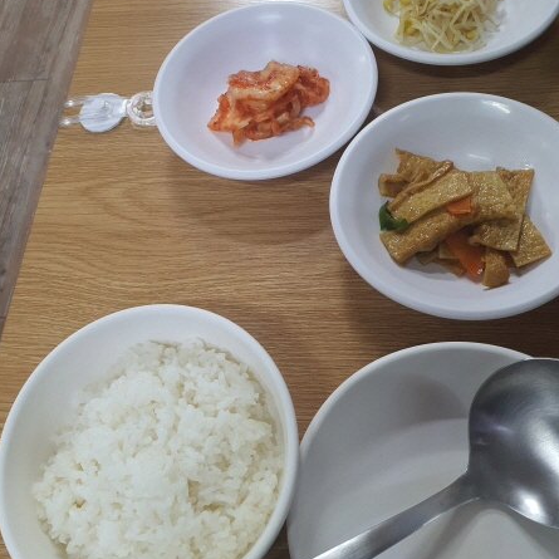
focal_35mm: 31
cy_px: 278
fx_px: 566
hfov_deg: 52.5
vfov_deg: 52.5
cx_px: 280
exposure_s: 1/120
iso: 250
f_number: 2.4
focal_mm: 4.3
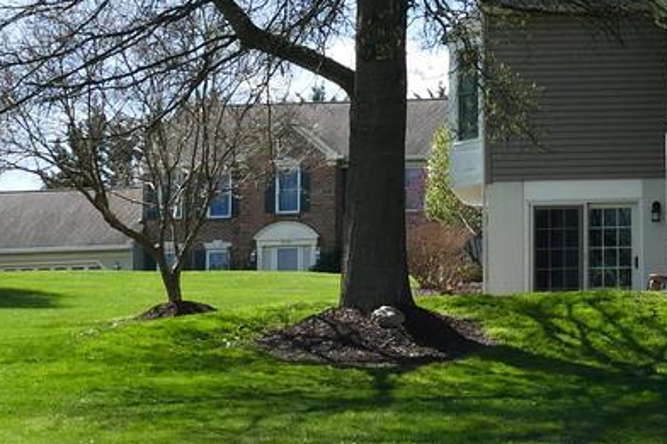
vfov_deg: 8.5
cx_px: 1000
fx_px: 3000
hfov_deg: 12.1
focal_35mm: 162
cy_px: 91
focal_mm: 11.35
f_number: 3
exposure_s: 1/1000
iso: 125
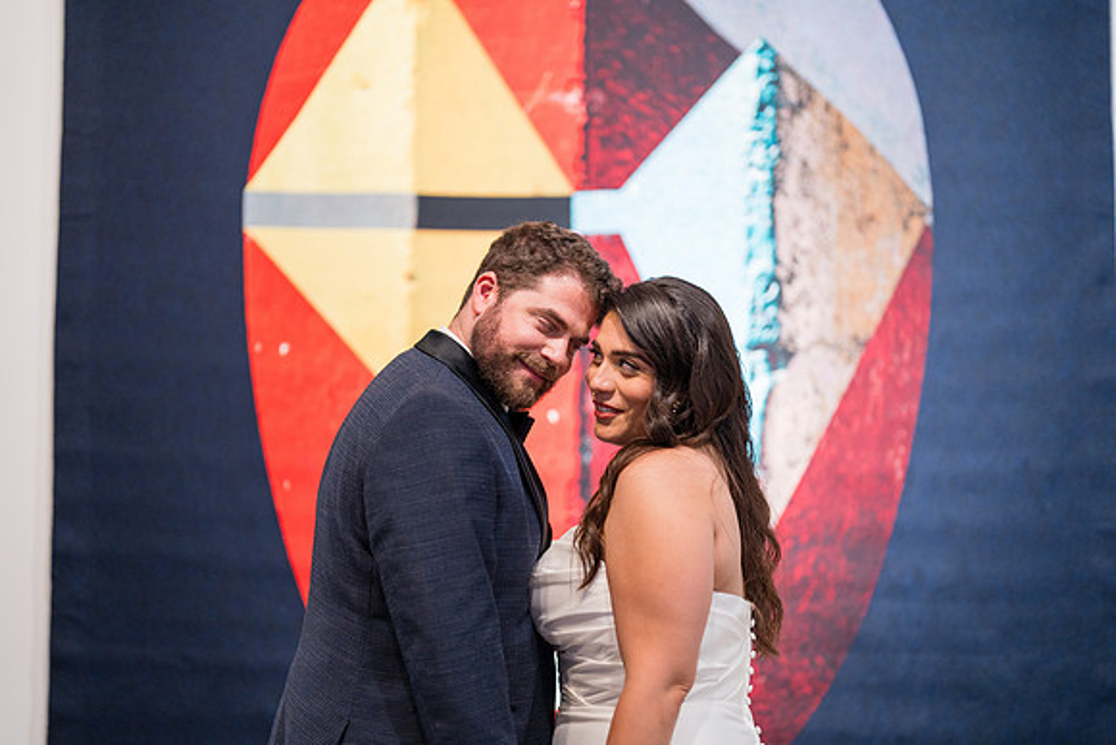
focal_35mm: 50
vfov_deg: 27.0
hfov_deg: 39.6
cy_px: 372
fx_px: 1550
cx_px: 558
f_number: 1.2
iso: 640
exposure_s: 1/200
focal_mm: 50
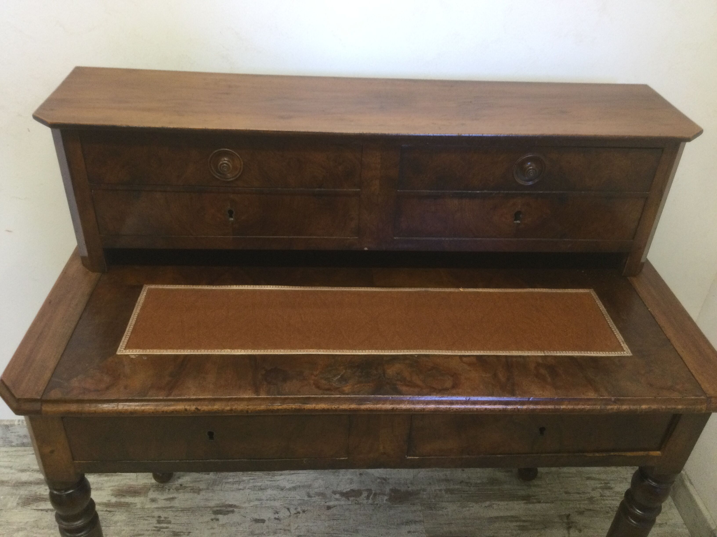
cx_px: 358
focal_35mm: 31
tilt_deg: -33.4
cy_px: 268
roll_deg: -5.2
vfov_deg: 45.4
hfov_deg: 58.4
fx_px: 642
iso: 100
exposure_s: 1/33
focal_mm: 3.3
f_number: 2.4
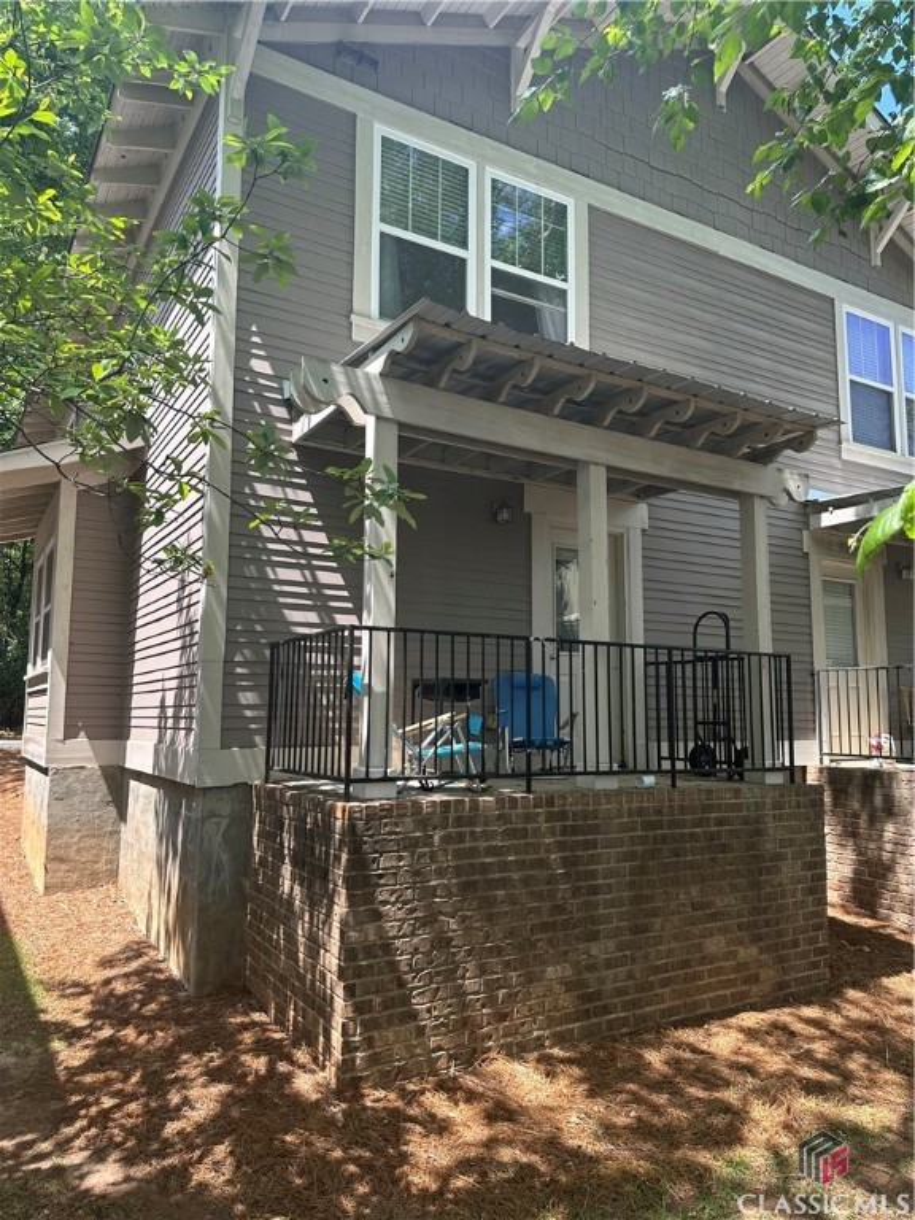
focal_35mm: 24
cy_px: 610
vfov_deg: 71.6
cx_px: 458
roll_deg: -1.2
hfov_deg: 56.8
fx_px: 846
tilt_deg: +5.8
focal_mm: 6.86
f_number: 1.78
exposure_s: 1/642
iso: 80
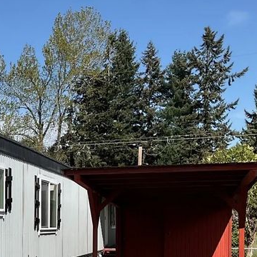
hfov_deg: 21.9
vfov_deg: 23.0
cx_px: -54
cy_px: 238
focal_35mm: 73
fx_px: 613
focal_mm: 3
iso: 16
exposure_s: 1/2538
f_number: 1.8
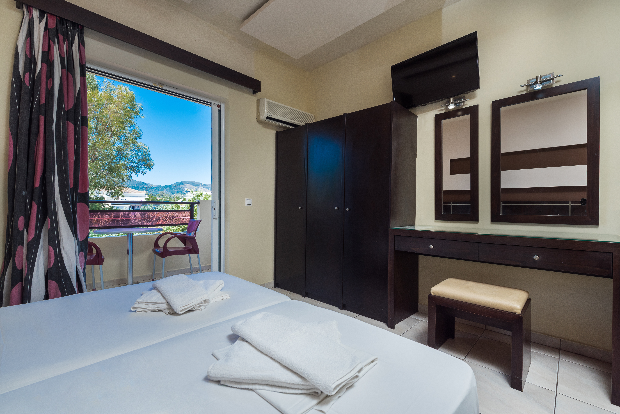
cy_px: 207
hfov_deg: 96.7
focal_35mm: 16
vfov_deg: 73.8
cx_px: 310
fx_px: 276
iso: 100
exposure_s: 1/160
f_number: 8
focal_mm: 16
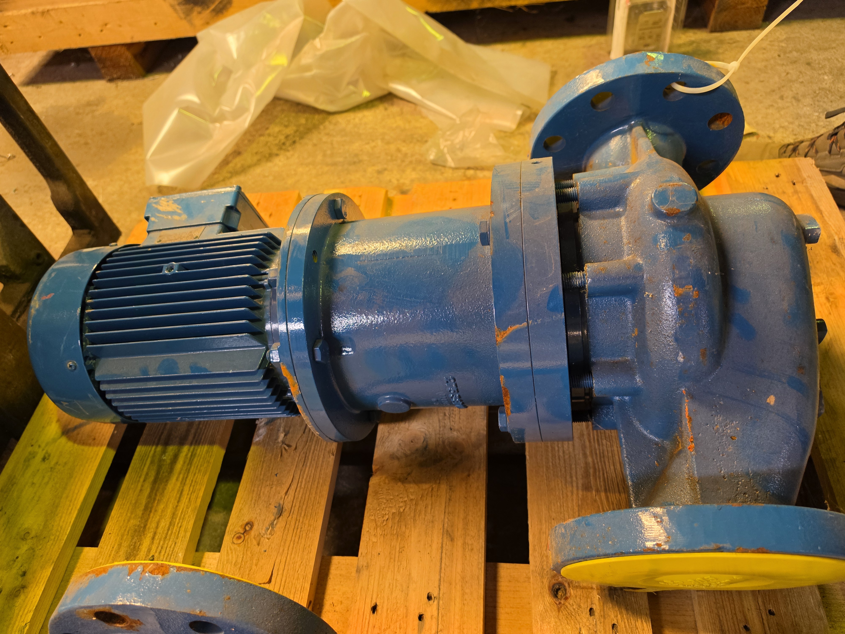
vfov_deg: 58.9
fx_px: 561
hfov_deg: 73.9
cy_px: 317
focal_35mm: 23
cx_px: 422
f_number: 1.4
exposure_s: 1/100
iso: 125
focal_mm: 6.5
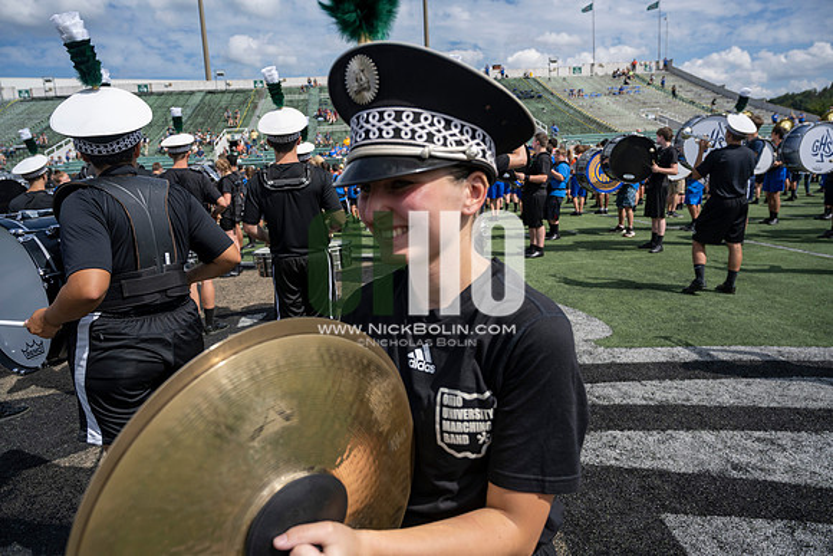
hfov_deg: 73.7
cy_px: 278
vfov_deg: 53.2
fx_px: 555
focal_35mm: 24
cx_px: 416
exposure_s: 1/1600
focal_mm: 24
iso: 200
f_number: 5
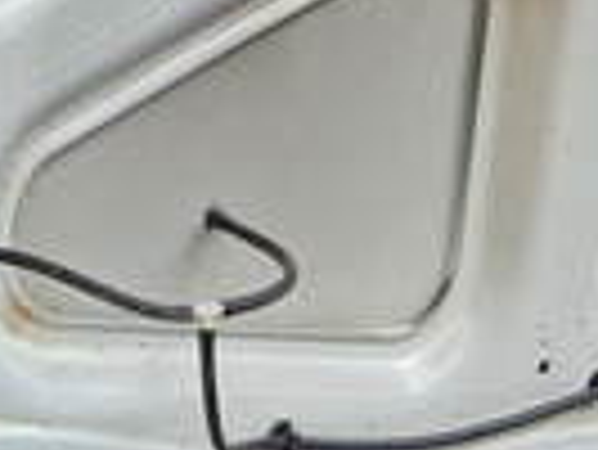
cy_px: 1494
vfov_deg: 7.2
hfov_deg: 11.1
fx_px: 3060
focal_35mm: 177
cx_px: 535
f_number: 1.7
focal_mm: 6.25
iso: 100
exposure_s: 1/180
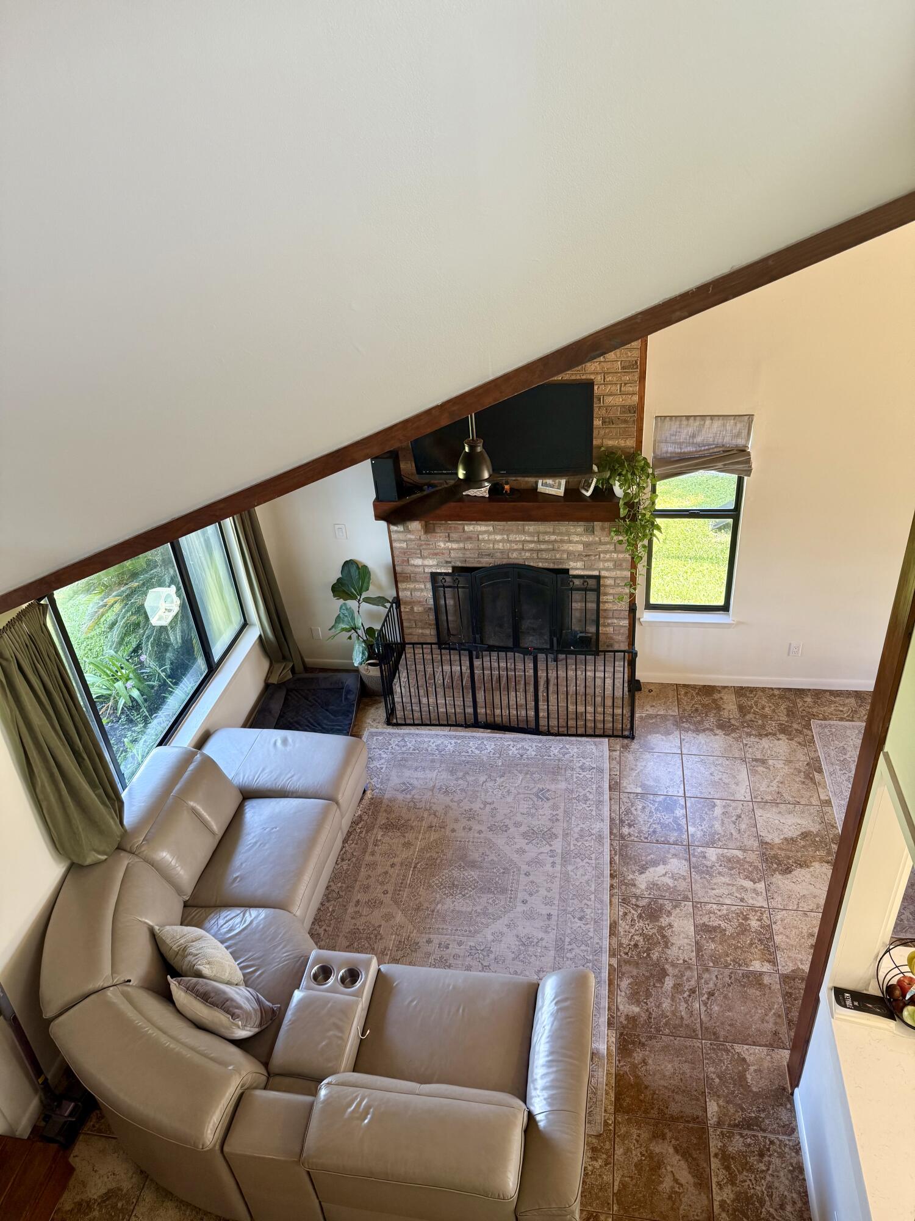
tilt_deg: -32.5
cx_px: 458
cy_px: 610
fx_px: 846
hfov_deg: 56.8
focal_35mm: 24
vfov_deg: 71.6
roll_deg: +5.2
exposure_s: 1/116
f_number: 1.78
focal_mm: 6.76
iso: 200
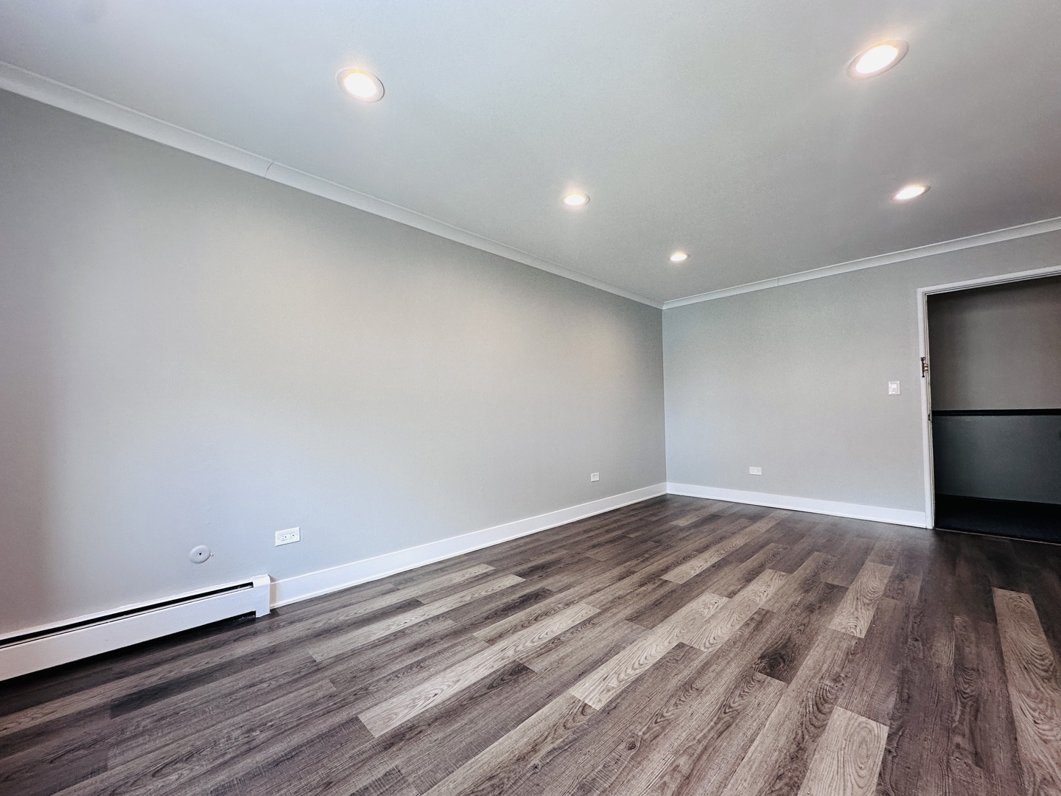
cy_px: 398
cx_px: 530
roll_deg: +0.6
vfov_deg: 85.7
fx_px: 429
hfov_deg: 102.1
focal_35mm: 14
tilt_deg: +2.3
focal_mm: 2.22
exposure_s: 1/120
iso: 160
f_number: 2.2
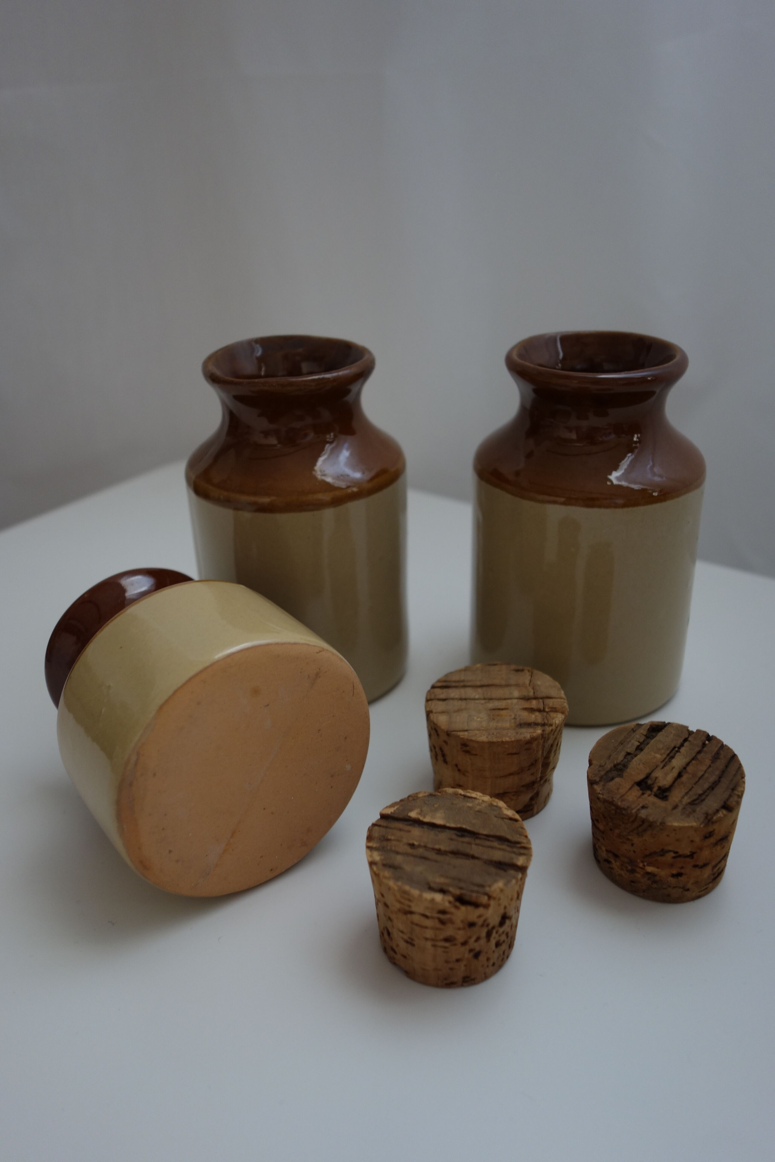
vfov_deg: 60.3
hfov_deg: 42.3
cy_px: 581
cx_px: 388
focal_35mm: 31
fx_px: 1001
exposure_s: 1/50
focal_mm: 11.6
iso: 200
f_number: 2.2
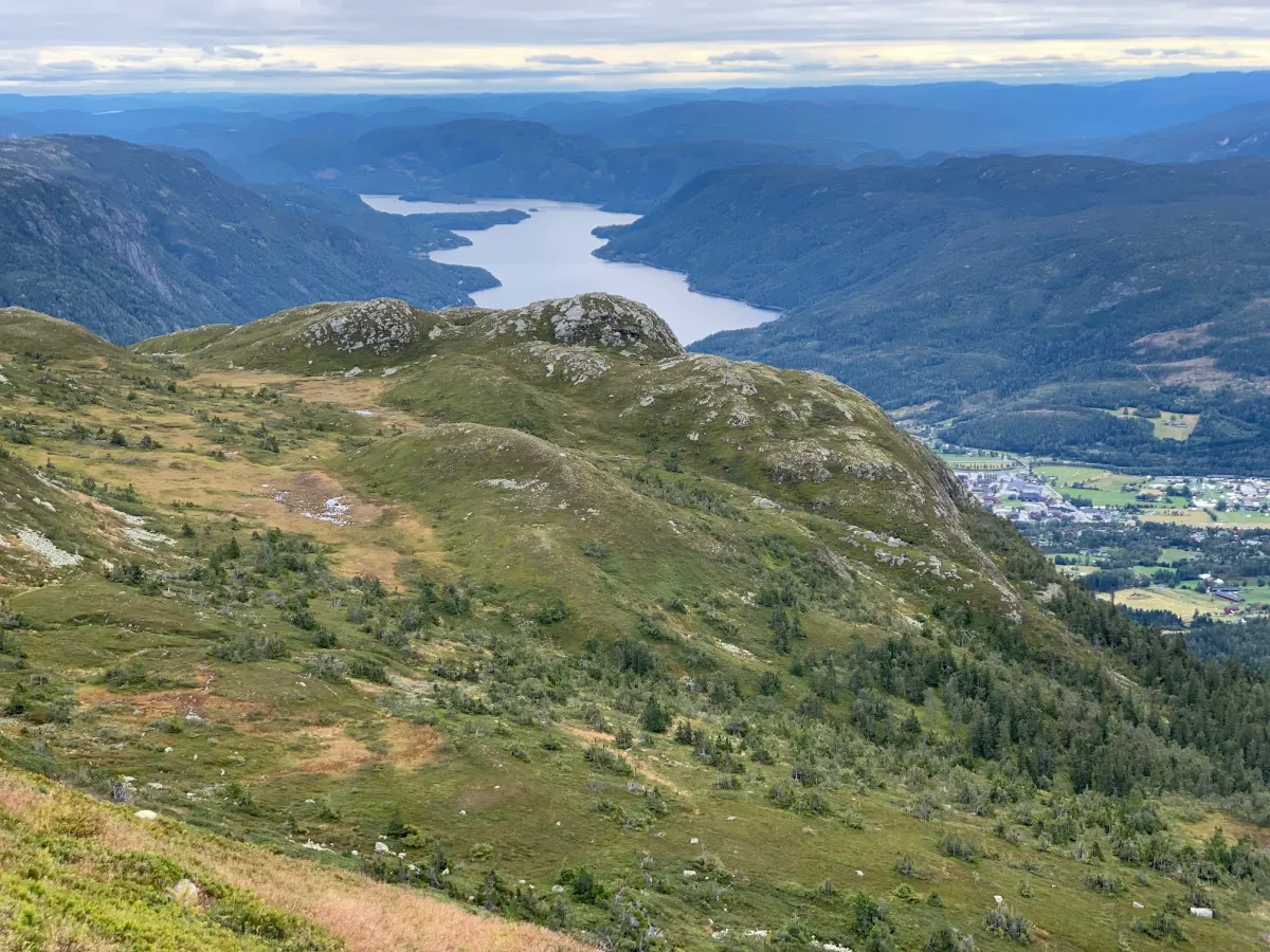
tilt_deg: -12.2
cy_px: 476
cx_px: 635
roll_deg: +1.0
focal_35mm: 52
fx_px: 1908
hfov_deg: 36.8
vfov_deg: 28.0
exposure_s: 1/192
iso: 16
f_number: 2.4
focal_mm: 6
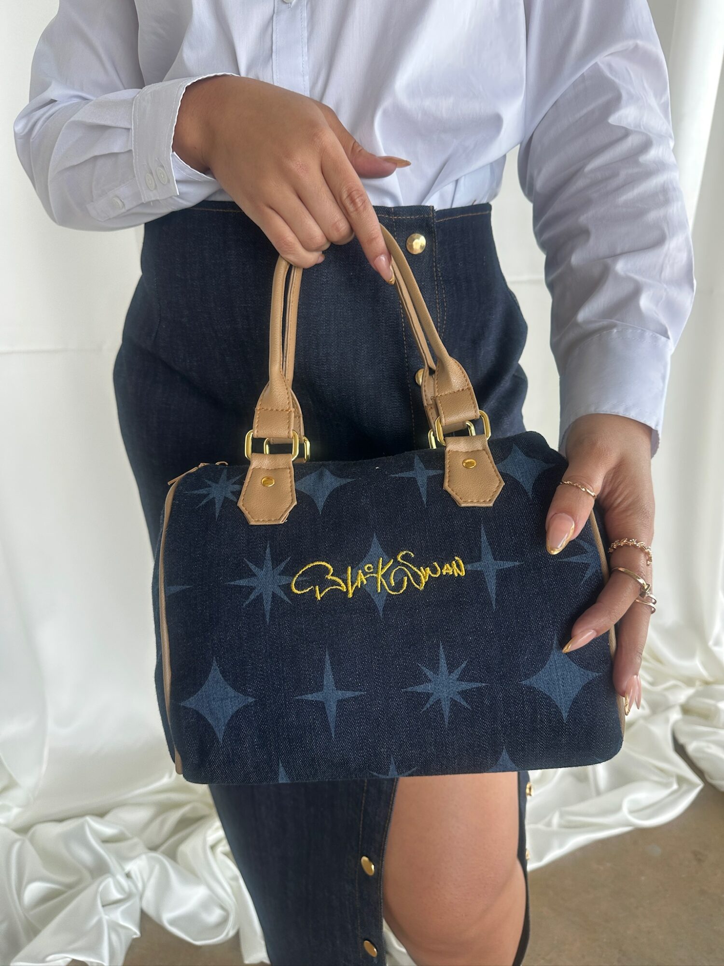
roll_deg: +1.0
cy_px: 483
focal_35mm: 24
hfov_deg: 56.8
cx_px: 362
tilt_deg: -21.0
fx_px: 669
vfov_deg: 71.6
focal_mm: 6.86
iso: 80
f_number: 1.78
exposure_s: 1/121
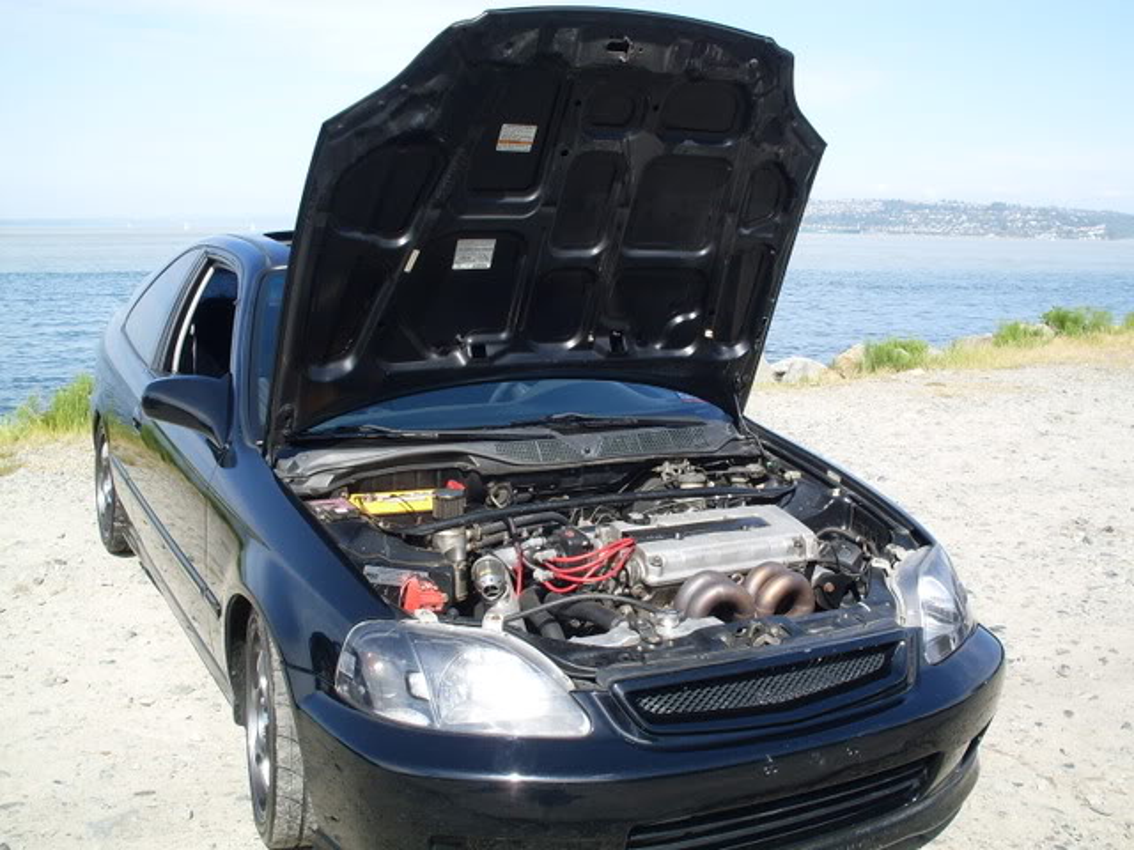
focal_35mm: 38
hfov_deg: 49.0
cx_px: 567
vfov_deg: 37.7
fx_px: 1245
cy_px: 425
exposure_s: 1/90
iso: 80
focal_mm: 6.3
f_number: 8.4
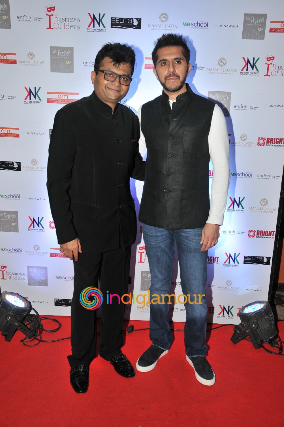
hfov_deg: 39.9
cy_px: 214
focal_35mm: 33
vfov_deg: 57.3
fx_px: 391
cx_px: 142
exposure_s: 1/160
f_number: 5
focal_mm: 22
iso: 400
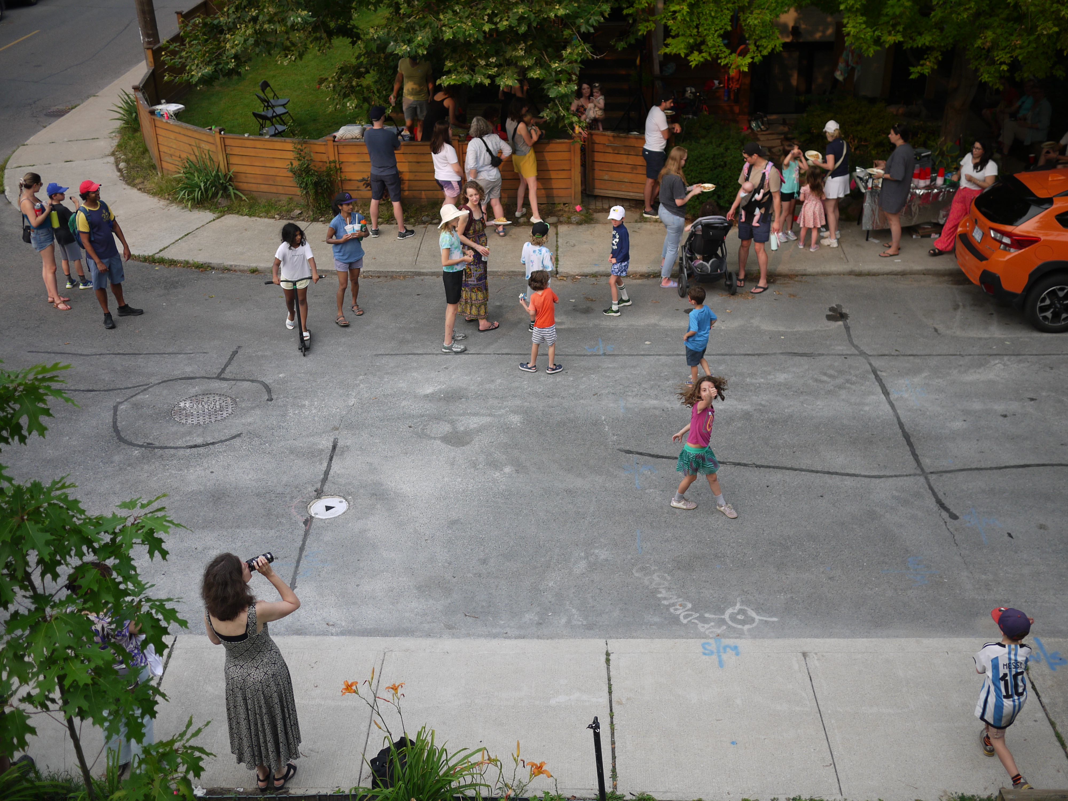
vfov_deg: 36.0
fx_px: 1234
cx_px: 534
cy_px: 400
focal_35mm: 40
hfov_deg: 46.8
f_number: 2
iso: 100
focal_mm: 20
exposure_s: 1/1000
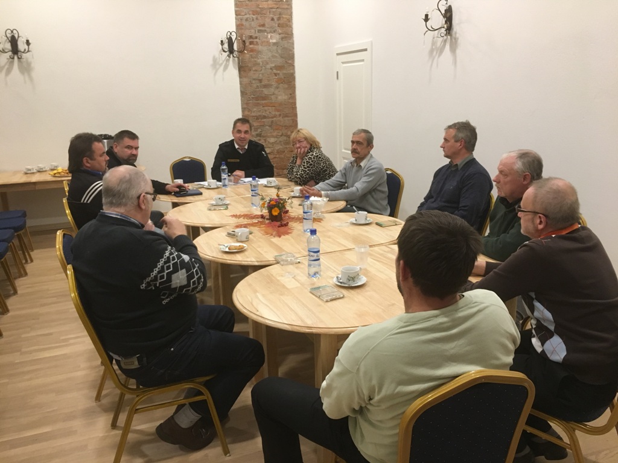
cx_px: 309
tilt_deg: -14.6
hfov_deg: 61.7
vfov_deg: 48.2
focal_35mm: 29
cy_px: 232
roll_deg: +1.3
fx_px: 518
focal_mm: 4.15
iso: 160
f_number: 2.2
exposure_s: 1/33
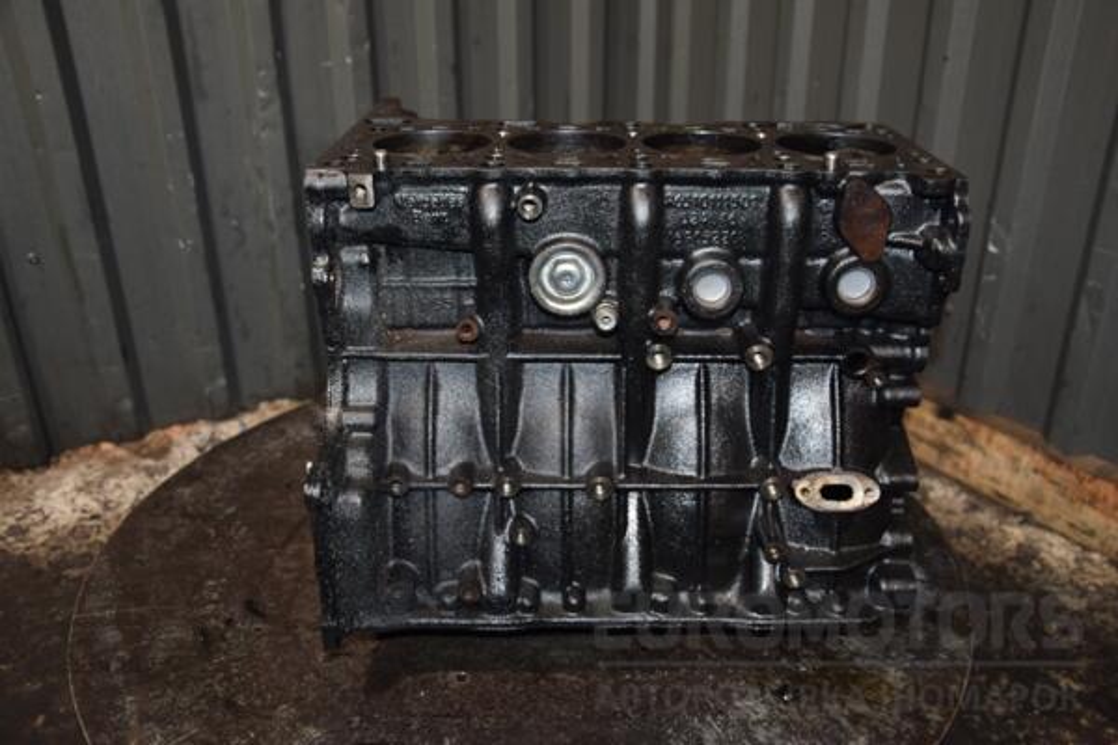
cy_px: 372
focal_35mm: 32
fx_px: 978
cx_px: 559
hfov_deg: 59.5
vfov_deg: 41.7
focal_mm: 21
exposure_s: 1/60
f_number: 5
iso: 800
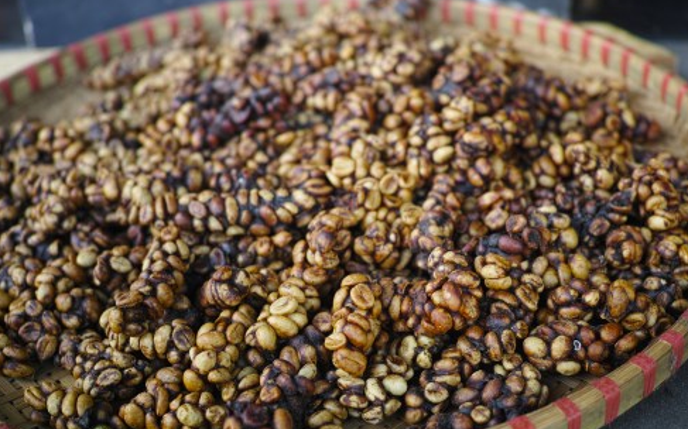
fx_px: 881
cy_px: 219
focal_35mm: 47
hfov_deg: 42.7
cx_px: 338
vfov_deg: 27.4
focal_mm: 30
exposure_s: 1/8
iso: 100
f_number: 2.8
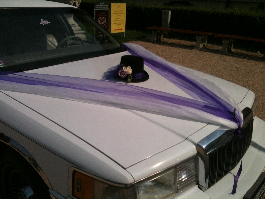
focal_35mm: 35
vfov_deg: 40.7
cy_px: 100
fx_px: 268
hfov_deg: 52.6
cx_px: 132
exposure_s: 1/5025
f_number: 2.8
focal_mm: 3.85
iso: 64
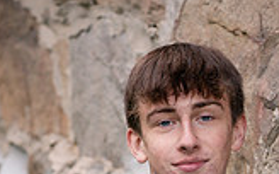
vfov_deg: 5.4
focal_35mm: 238
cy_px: 326
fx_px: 1807
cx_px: 182
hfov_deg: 8.8
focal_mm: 85
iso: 800
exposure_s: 1/200
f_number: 3.5
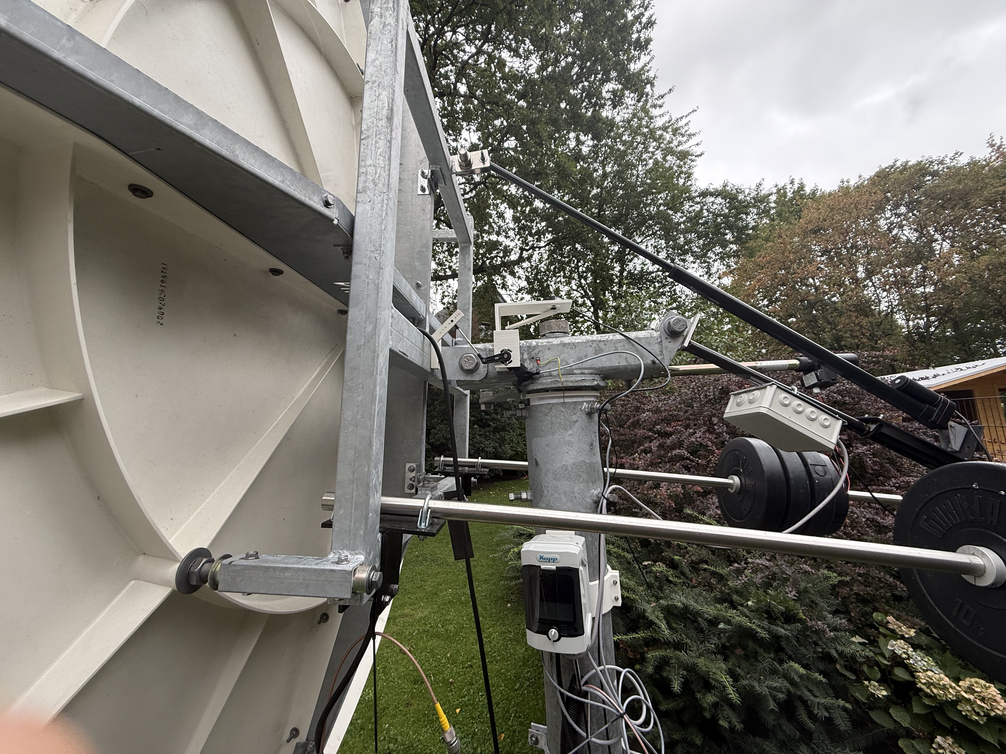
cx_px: 503
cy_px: 377
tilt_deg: +6.8
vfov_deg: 85.7
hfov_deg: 102.1
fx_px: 407
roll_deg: +3.0
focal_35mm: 14
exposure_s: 1/258
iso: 64
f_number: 2.2
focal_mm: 2.22
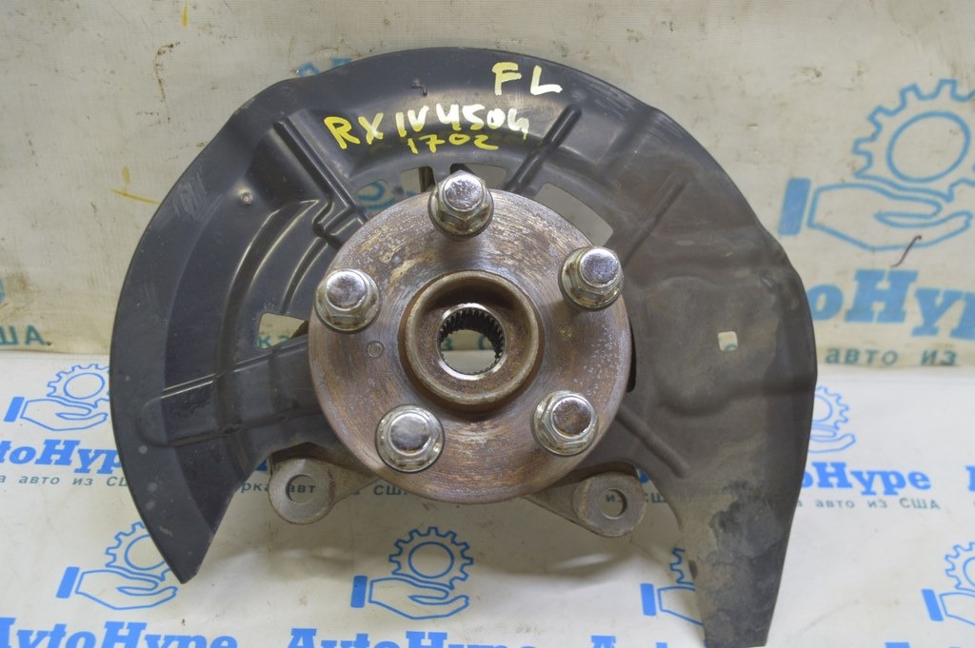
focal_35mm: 42
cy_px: 324
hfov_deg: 46.4
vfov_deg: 31.8
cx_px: 488
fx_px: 1137
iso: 400
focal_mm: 28
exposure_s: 1/20
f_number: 5.6
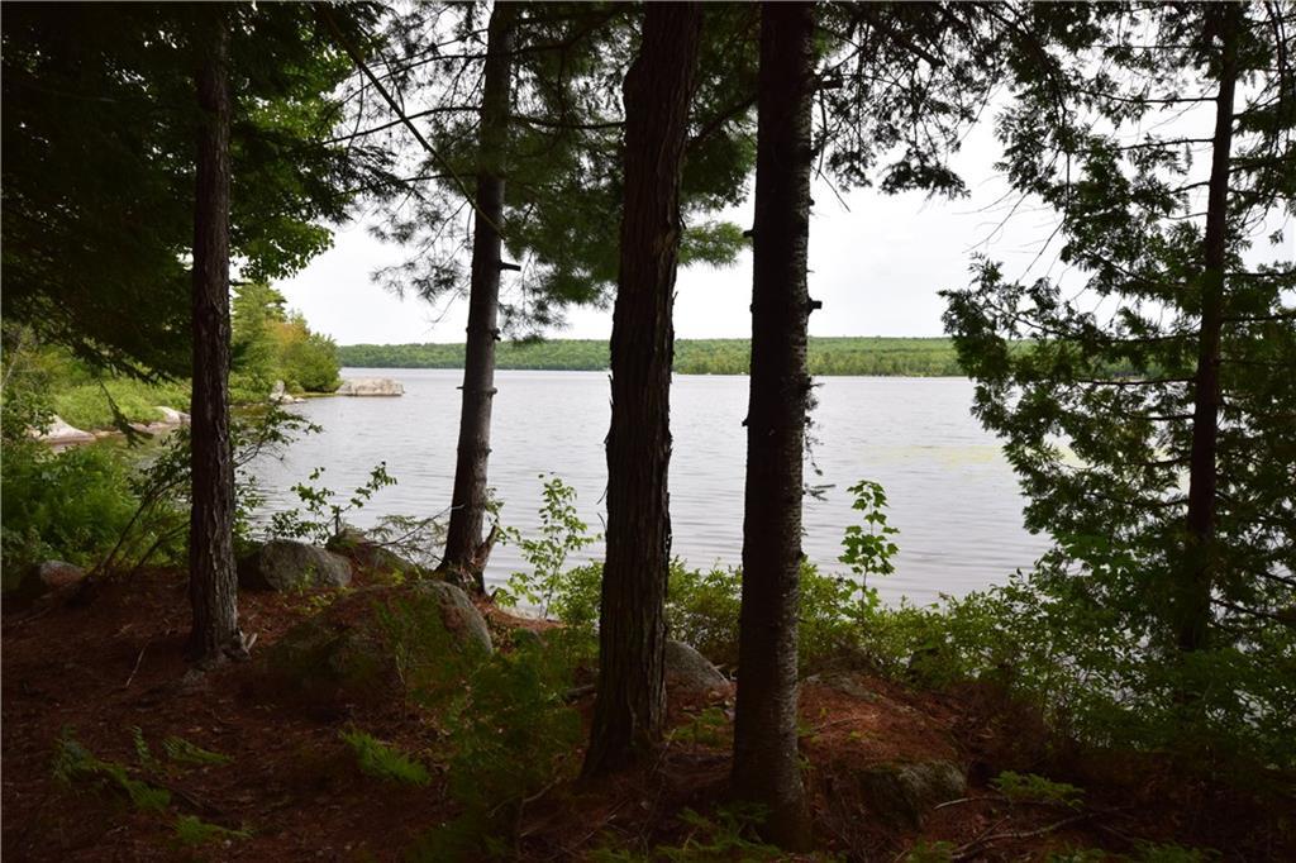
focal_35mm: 30
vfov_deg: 43.6
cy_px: 432
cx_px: 648
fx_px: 1080
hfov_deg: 61.9
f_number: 9
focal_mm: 20
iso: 400
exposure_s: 1/125
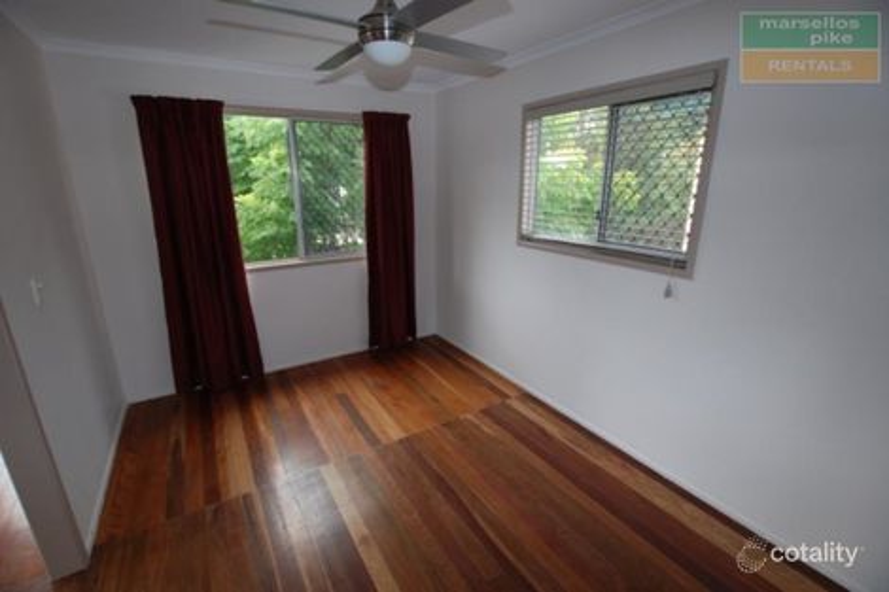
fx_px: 370
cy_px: 296
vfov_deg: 77.3
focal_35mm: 15
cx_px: 444
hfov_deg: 100.4
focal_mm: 10
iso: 200
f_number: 4.5
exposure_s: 1/80
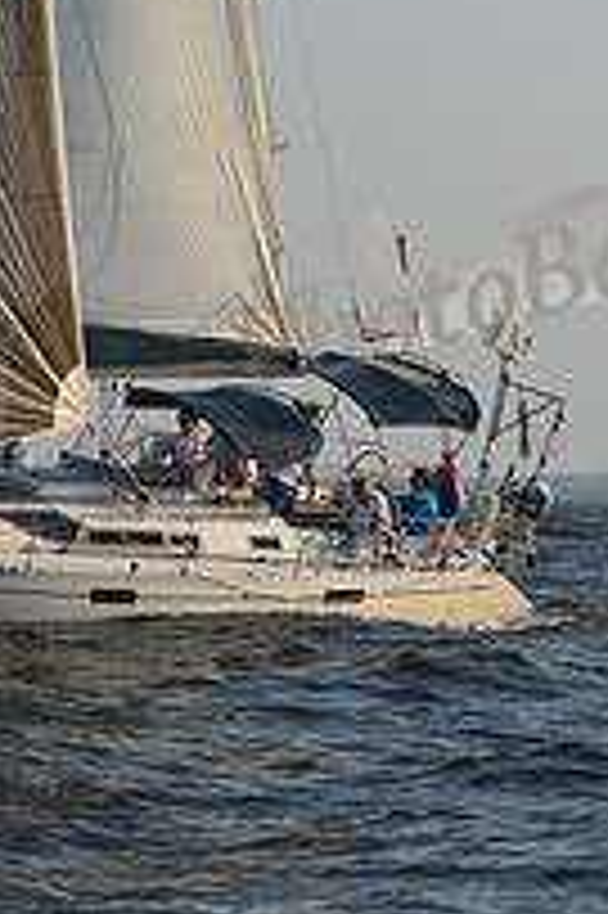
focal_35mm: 280
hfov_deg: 4.9
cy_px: -347
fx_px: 7105
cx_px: 2
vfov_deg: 7.3
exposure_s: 1/1000
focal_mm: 98
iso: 320
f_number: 8
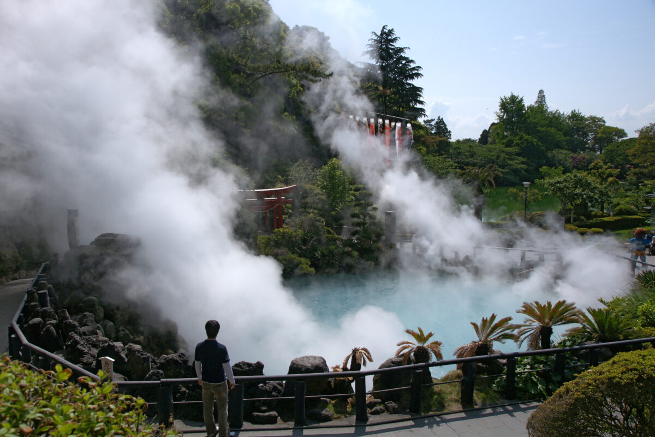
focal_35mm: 30
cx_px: 328
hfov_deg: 61.9
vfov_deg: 43.6
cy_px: 218
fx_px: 546
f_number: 9
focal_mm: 20
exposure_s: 1/500
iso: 200
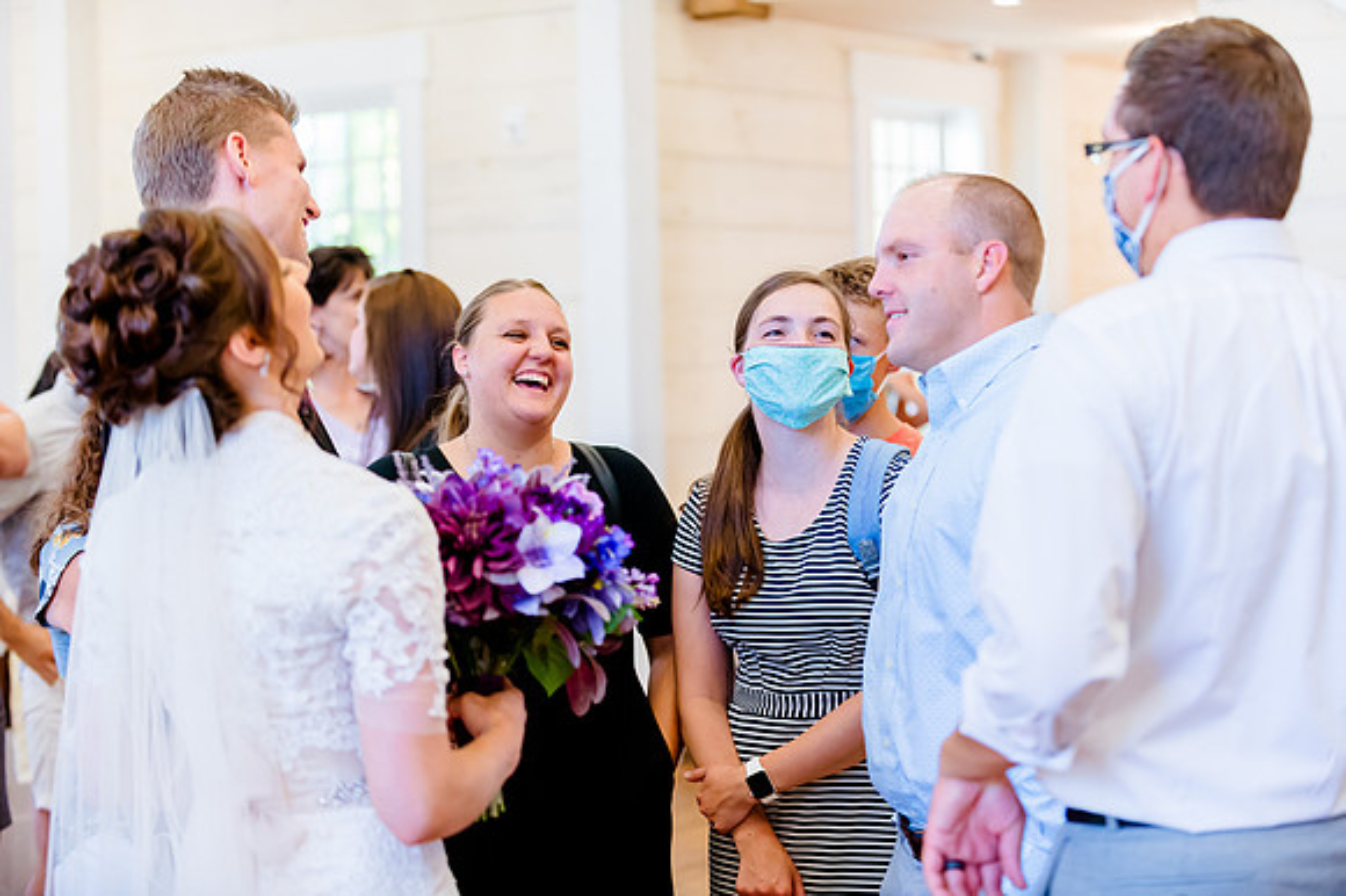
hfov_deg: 26.0
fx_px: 2915
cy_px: 448
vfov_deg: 17.5
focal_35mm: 78
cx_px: 673
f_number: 2.8
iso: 2000
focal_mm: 78
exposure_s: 1/400
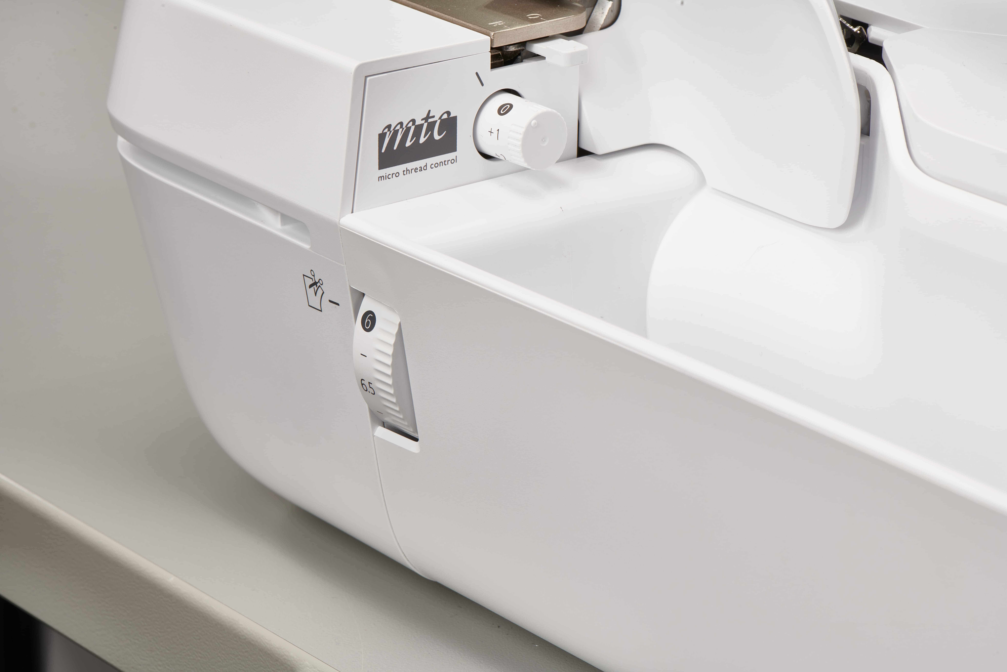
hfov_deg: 19.5
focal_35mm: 105
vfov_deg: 13.0
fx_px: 2937
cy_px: 336
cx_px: 504
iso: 200
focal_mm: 105
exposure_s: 1/4
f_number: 22
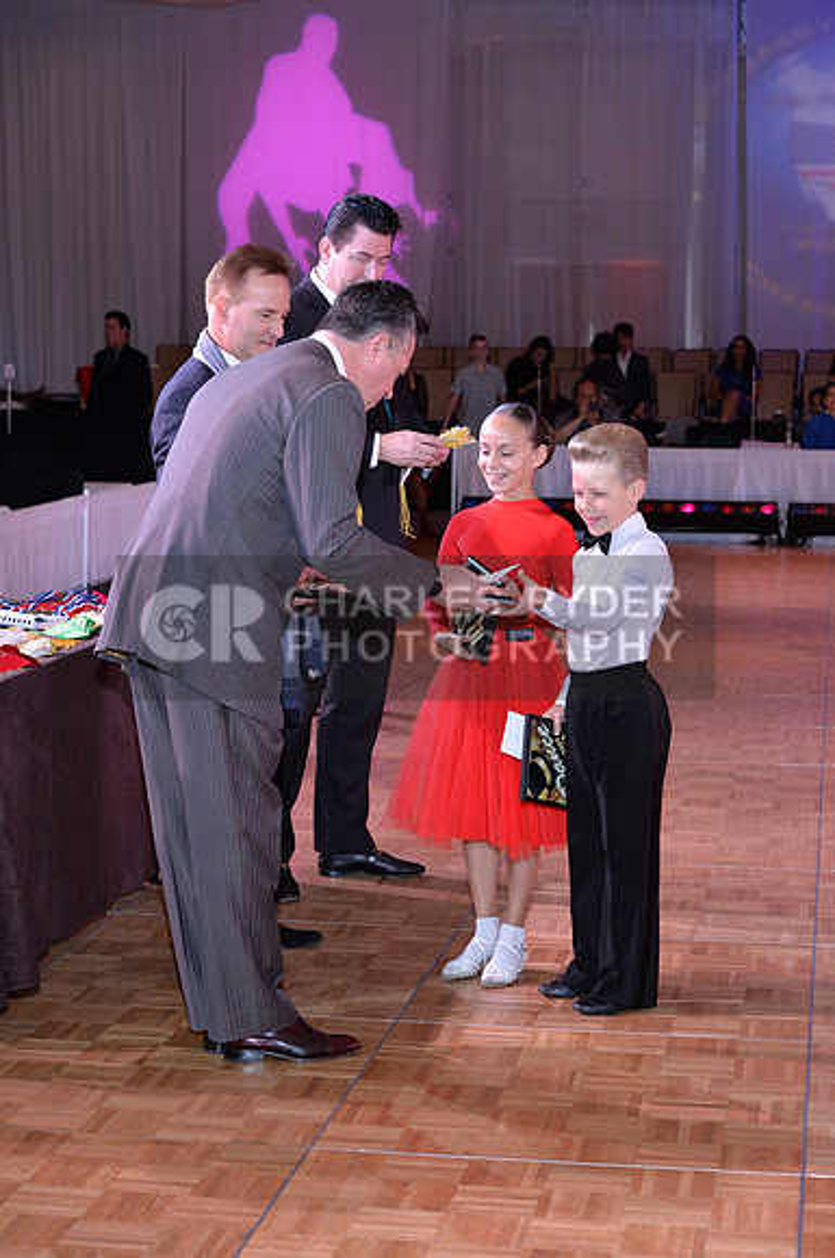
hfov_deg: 19.4
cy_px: 629
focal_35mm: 70
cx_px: 418
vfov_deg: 28.9
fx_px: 2443
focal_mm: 70
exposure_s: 1/250
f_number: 5.6
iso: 2000
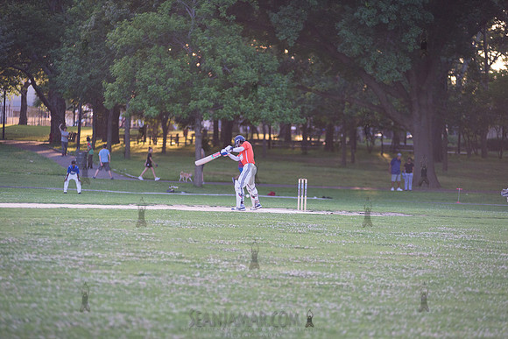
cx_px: 254
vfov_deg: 8.1
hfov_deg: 12.1
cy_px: 170
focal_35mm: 170
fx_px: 2399
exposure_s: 1/2000
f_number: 2.8
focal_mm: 170
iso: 1600
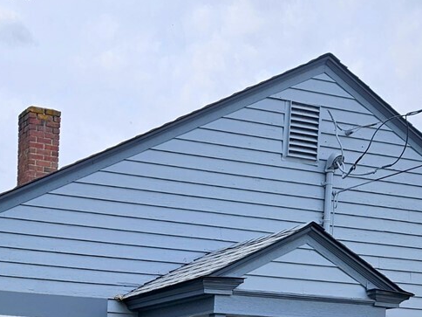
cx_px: 50
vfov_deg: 17.6
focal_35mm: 76
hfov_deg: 25.0
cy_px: 465
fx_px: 927
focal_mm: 5.4
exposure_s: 1/1461
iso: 25
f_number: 1.8
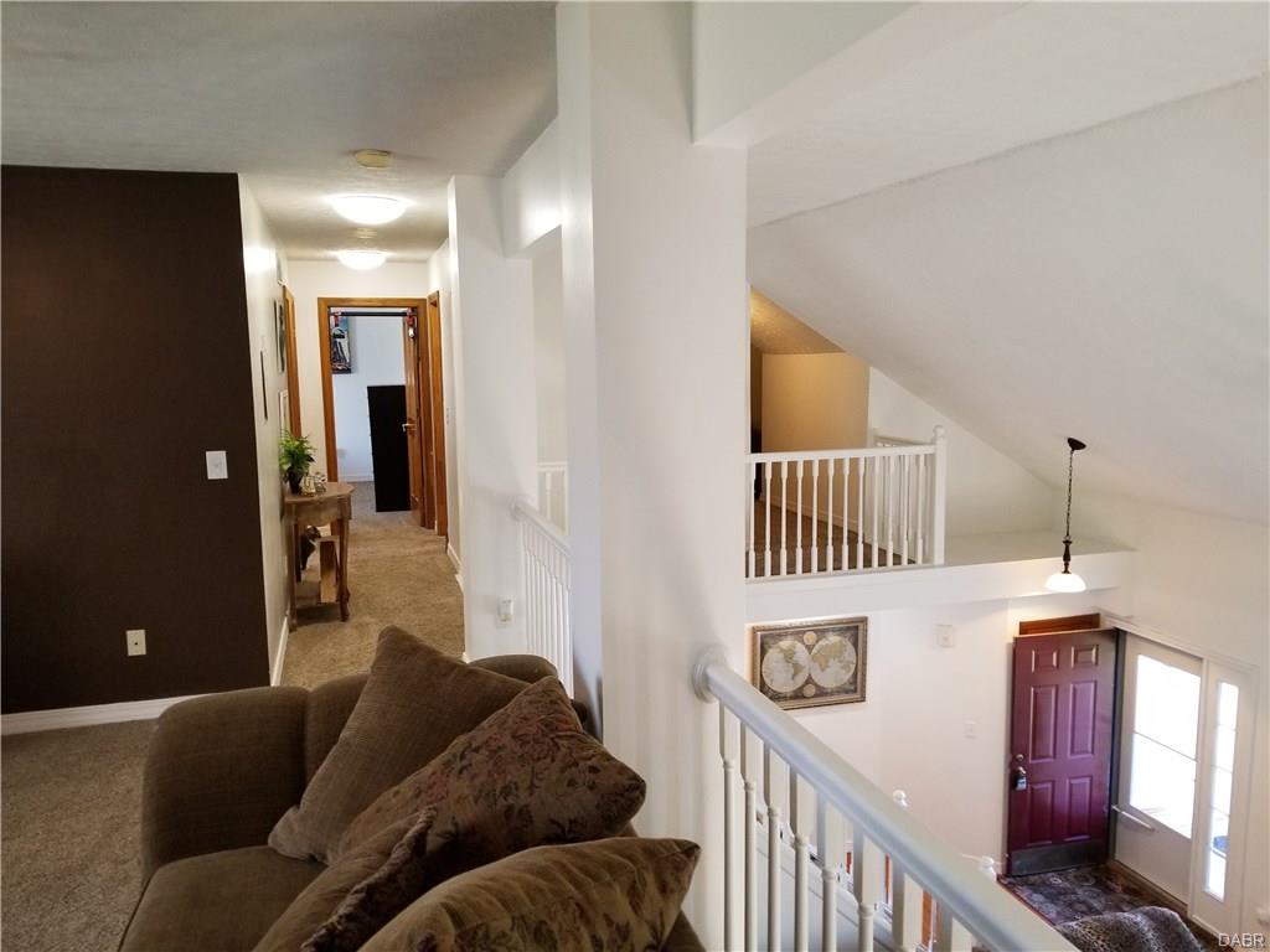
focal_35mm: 26
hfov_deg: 67.3
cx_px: 635
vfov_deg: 53.1
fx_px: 954
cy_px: 476
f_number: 1.7
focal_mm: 4.3
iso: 160
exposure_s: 1/60
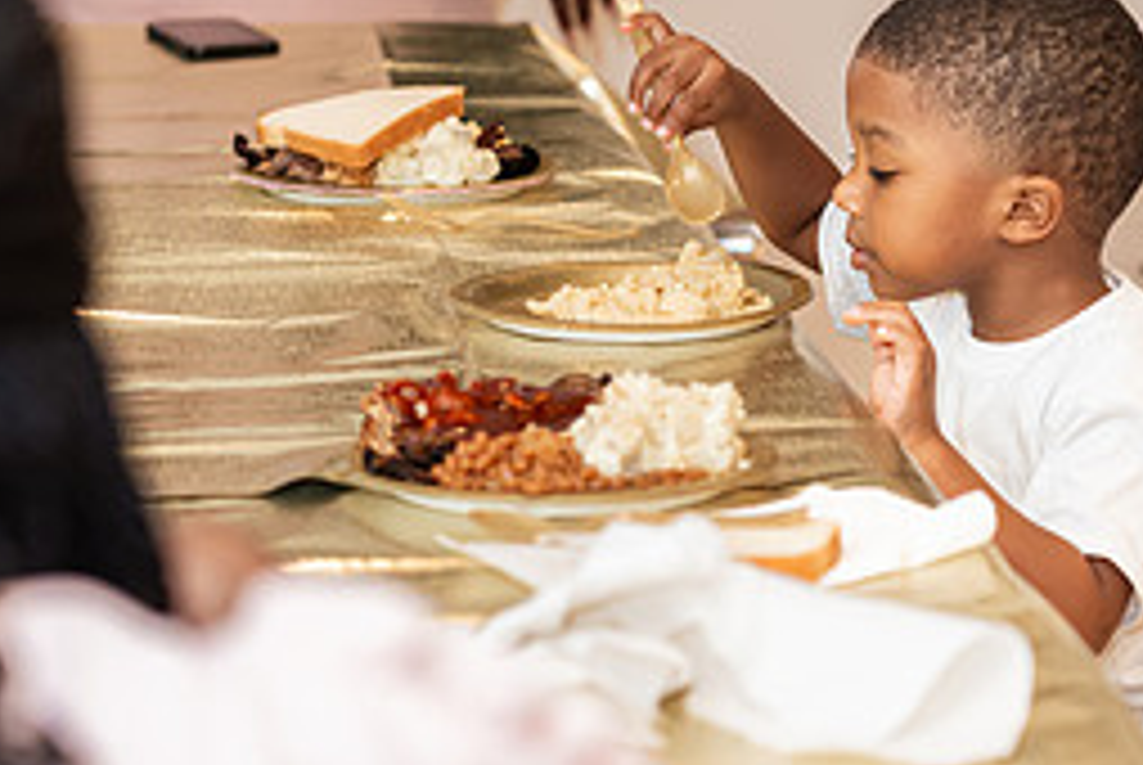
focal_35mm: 171
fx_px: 5435
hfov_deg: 12.0
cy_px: 281
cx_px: 837
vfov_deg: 8.0
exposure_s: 1/200
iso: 1000
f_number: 2.8
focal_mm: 75
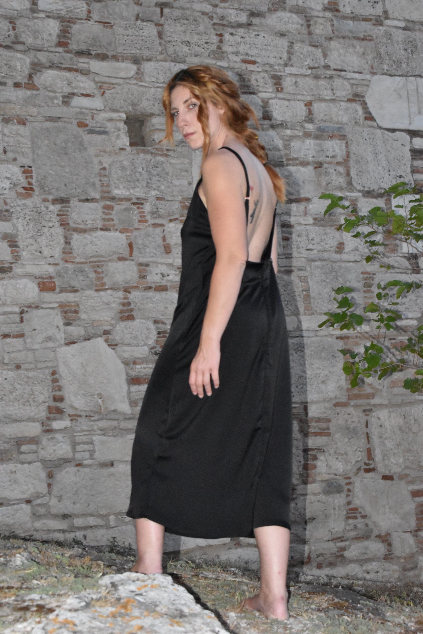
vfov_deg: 29.2
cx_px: 212
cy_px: 317
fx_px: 1216
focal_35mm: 69
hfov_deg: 19.7
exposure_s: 1/200
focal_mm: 46
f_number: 5.3
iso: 7200
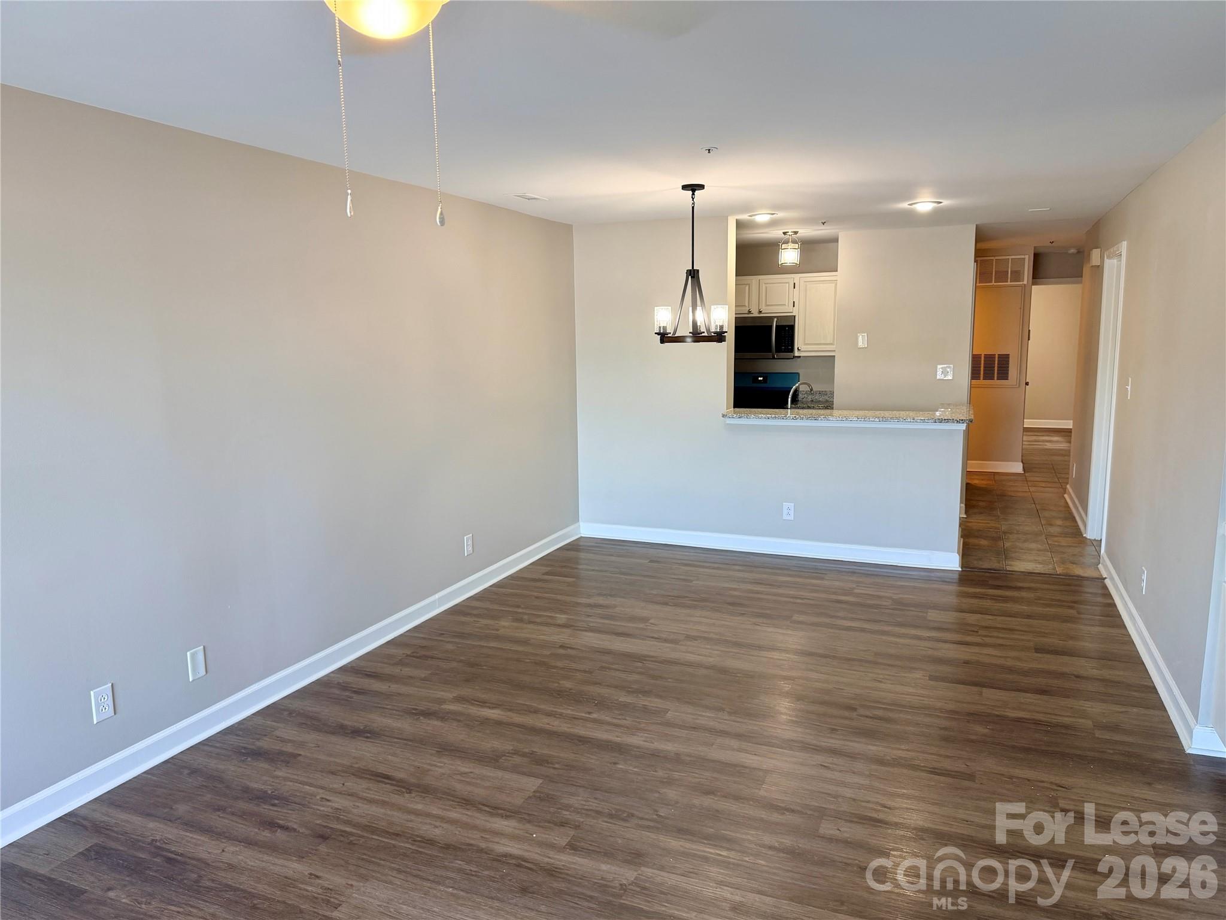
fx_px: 850
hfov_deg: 71.6
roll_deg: +1.0
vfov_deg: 56.8
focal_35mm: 24
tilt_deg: -8.9
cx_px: 613
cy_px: 460
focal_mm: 6.76
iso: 160
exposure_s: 1/120
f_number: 1.78
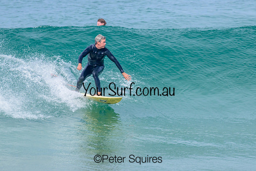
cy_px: 69
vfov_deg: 1.3
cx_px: 145
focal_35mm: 1095
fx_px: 7785
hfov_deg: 1.9
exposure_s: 1/2000
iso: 720
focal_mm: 800
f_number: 11
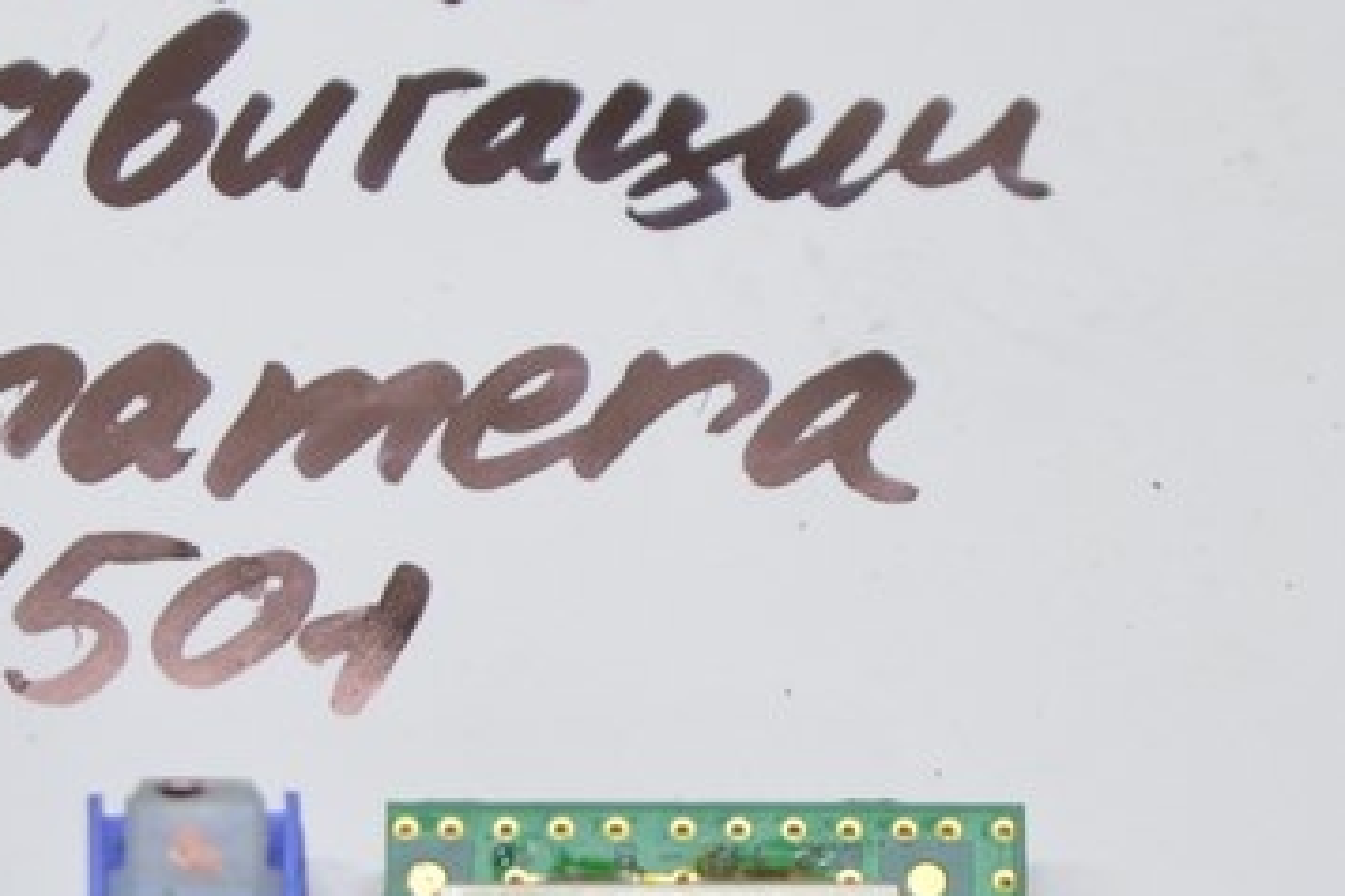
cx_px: 343
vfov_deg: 5.8
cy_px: 646
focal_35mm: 236
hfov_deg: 8.7
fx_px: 8833
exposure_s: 1/20
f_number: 5.6
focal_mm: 55
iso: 400
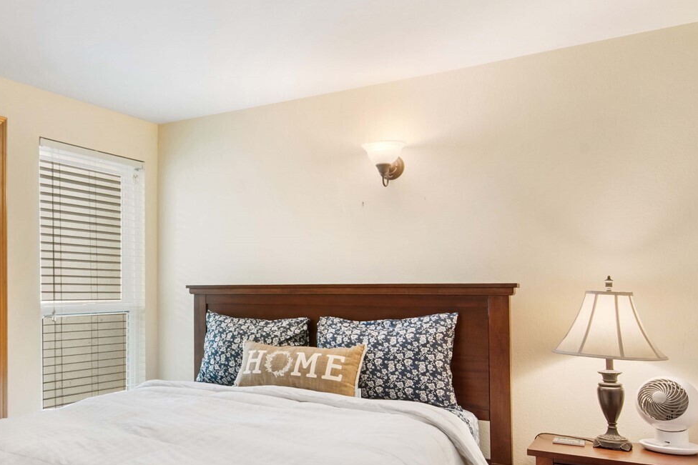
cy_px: 290
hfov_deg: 53.4
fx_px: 640
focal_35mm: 33
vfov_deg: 39.7
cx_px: 139
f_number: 8
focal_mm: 19
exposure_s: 1/13
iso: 200
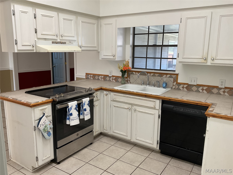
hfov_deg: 61.7
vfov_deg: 48.2
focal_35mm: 29
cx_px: 116
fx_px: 195
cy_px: 88
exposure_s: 1/60
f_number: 1.8
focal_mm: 3
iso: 50
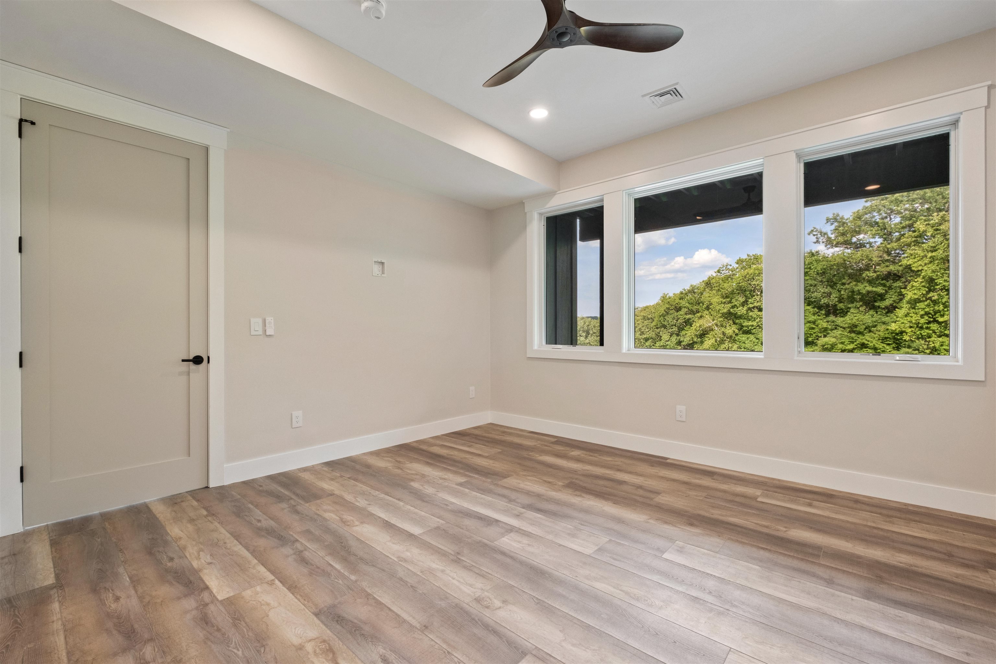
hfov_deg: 100.4
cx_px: 498
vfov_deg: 77.3
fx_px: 415
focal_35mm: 15
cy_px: 332
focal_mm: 10
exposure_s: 1/10
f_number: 8
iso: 800
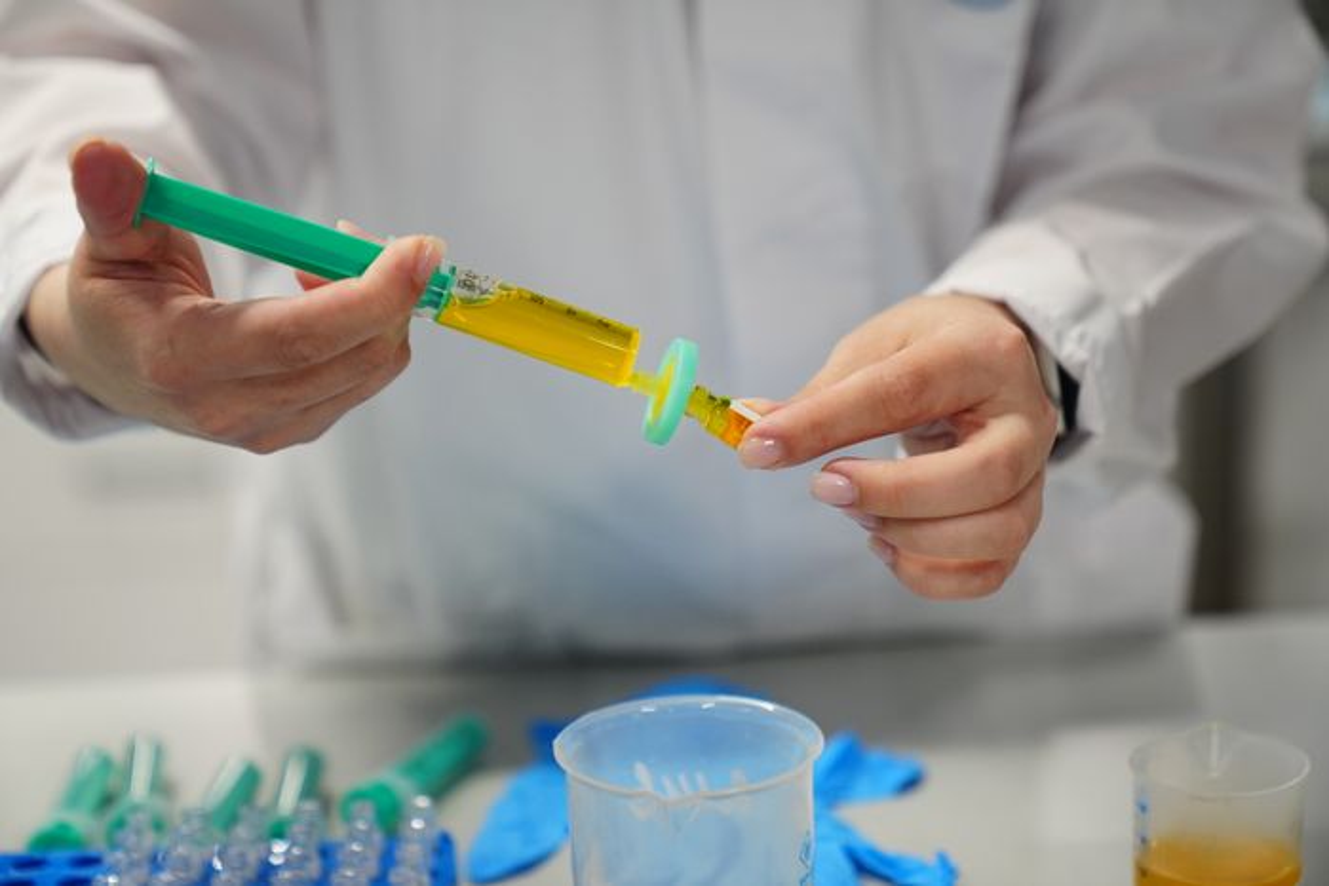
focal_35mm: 70
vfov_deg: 19.5
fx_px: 2584
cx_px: 664
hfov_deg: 28.8
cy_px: 443
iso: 1250
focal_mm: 70
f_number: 2.8
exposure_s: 1/500
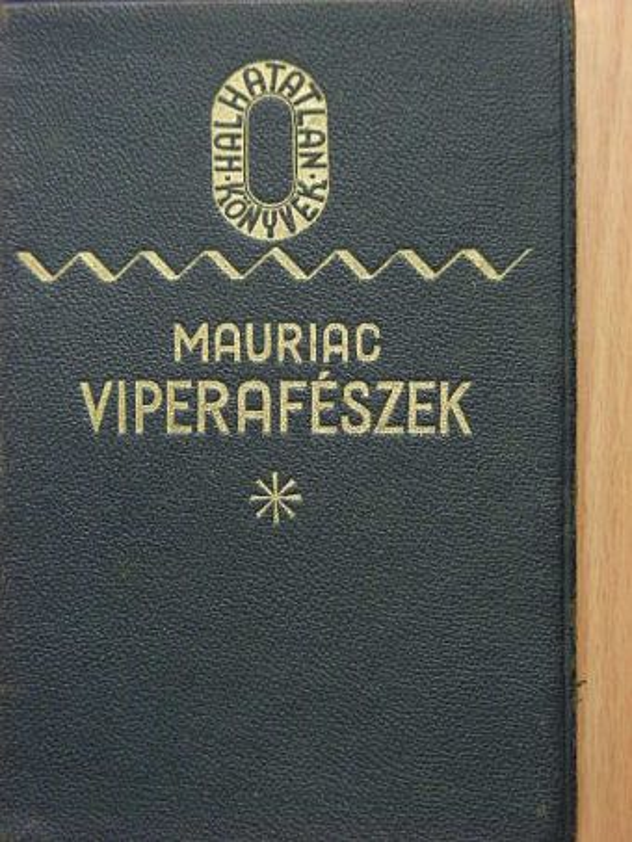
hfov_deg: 14.9
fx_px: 2409
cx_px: 316
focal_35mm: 99
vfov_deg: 19.8
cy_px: 421
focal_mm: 16.5
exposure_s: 1/60
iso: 198
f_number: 3.5
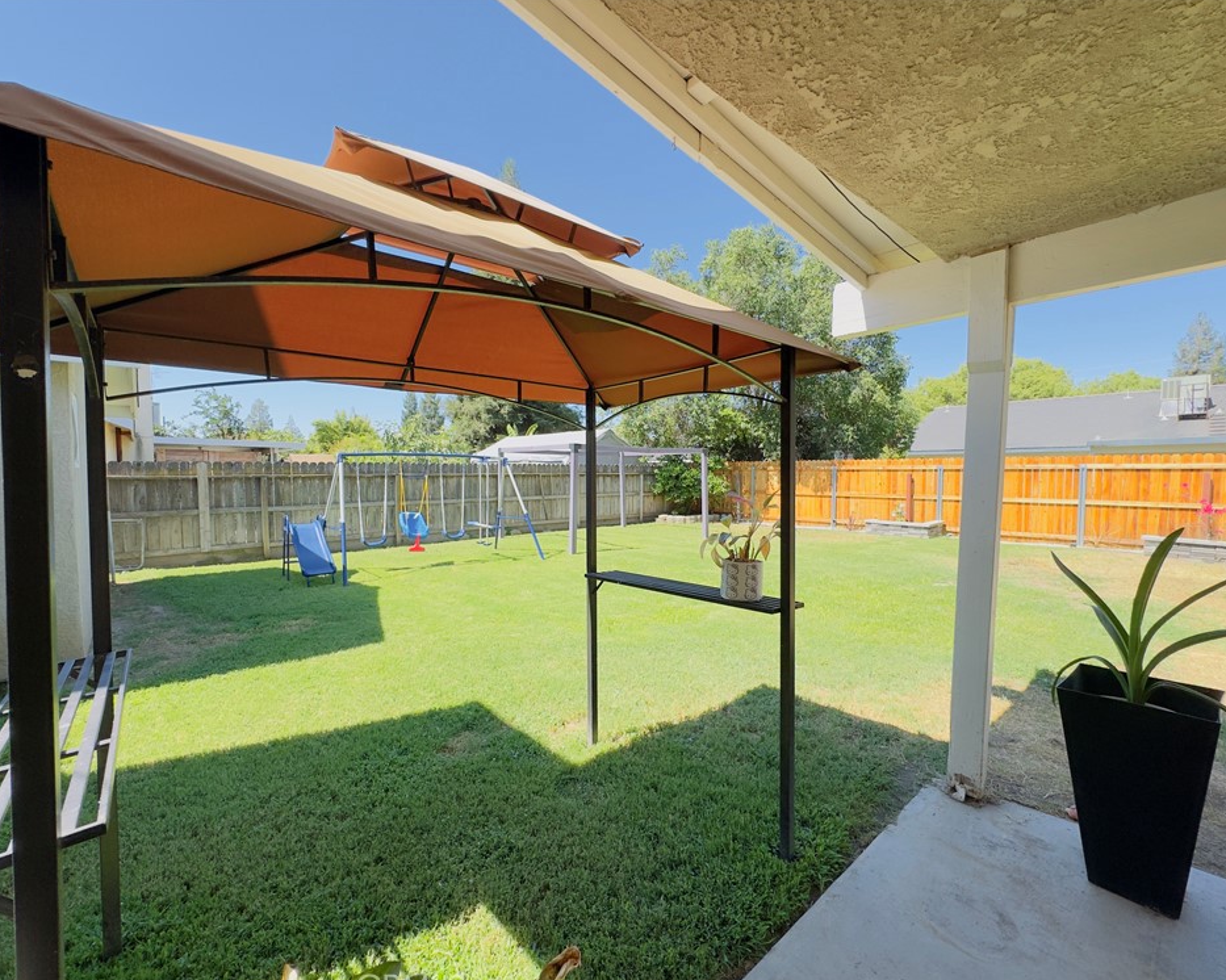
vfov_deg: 84.0
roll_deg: -0.4
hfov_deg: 96.8
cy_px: 501
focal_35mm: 15
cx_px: 625
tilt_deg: -3.4
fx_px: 544
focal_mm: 2.22
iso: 40
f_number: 2.2
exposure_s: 1/636
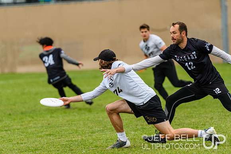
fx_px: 1925
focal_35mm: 300
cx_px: 116
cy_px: 77
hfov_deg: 6.9
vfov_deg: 4.6
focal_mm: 200
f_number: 3.2
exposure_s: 1/1000
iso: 400
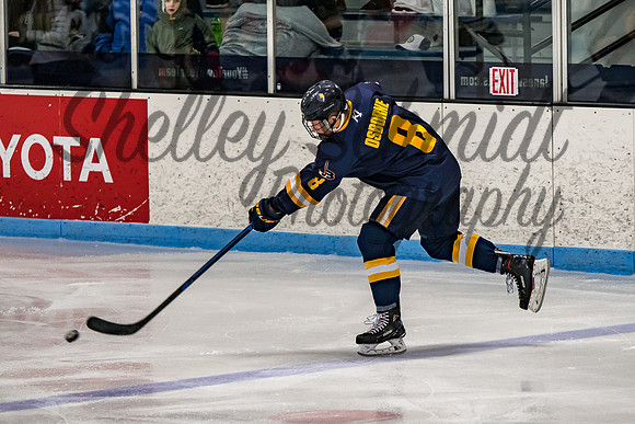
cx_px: 355
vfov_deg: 4.2
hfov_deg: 6.2
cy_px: 195
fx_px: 5829
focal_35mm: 330
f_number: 3.2
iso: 640
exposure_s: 1/800
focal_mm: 175
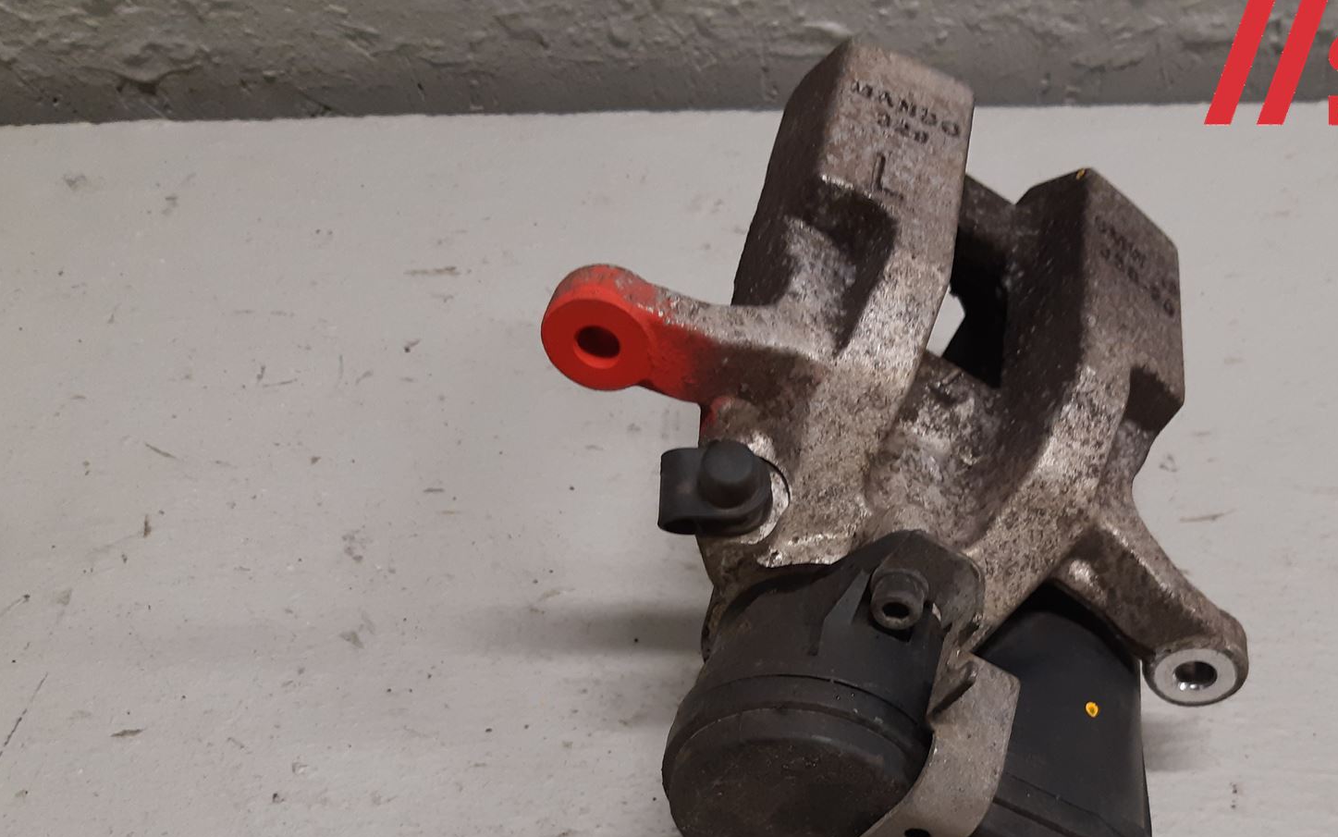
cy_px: 679
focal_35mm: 39
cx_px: 825
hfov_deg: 49.9
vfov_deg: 31.9
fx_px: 1422
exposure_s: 1/50
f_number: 1.7
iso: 125
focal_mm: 3.93
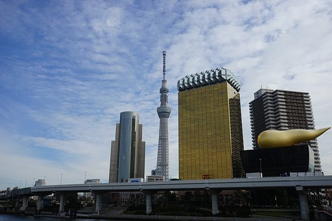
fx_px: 286
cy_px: 110
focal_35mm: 31
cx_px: 166
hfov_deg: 60.3
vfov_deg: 42.3
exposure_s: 1/160
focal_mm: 31
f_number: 11
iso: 100
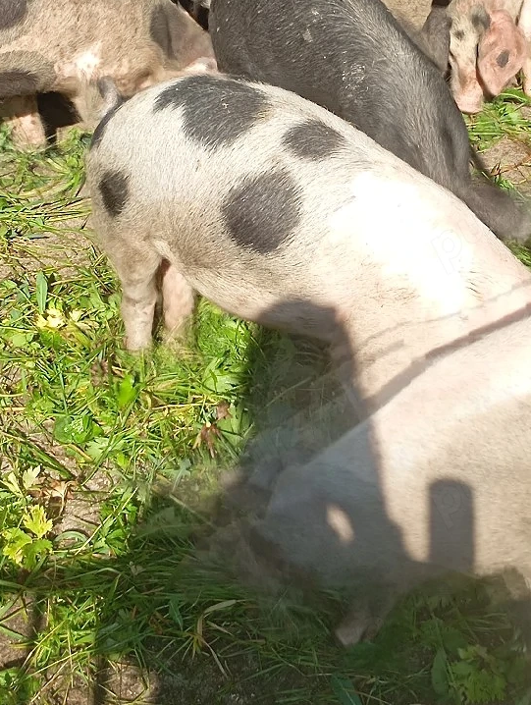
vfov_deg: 26.1
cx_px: 346
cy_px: 219
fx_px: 1509
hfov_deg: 19.9
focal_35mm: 74
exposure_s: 1/286
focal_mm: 4.27
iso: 101
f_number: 1.8
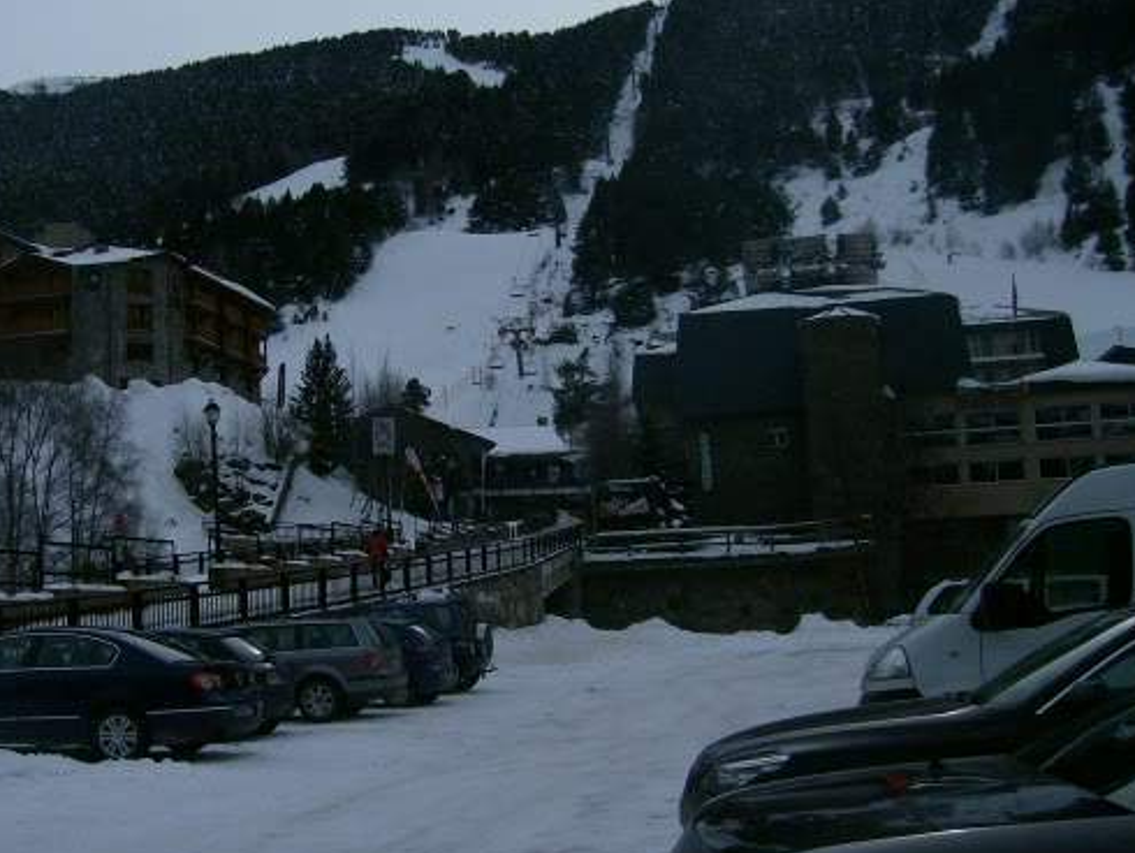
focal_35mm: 47
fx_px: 1542
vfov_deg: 30.9
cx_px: 424
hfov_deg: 40.1
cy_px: 403
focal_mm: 6
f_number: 4.7
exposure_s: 1/1653
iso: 100
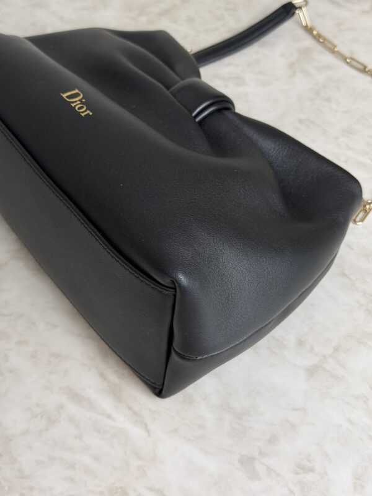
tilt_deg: -53.3
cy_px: 248
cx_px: 186
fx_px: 688
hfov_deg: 30.3
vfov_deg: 39.7
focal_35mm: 48
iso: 64
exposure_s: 1/120
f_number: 1.78
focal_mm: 6.76
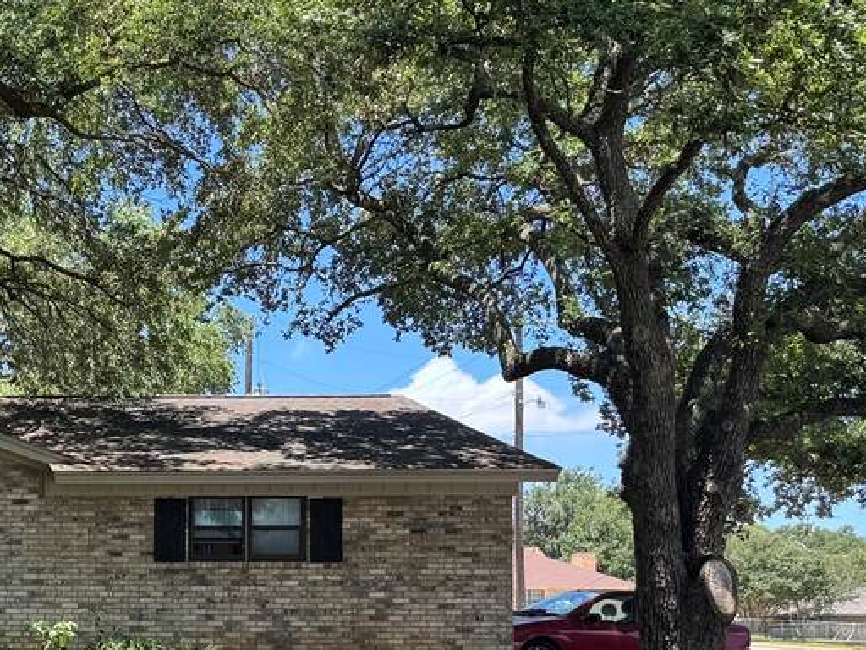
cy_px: 613
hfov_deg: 28.8
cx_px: -110
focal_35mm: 60
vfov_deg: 23.6
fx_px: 1501
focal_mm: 6.76
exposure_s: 1/671
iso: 80
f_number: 1.78
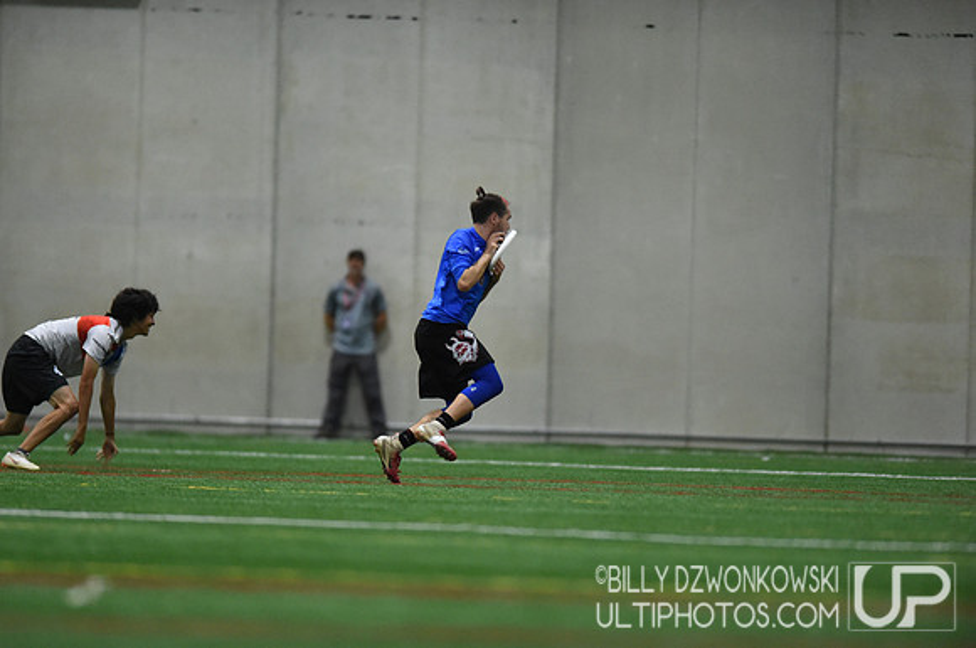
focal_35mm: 400
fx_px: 10829
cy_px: 324
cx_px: 488
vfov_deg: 3.4
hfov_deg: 5.2
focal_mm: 400
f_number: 2.8
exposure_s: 1/640
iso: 10000
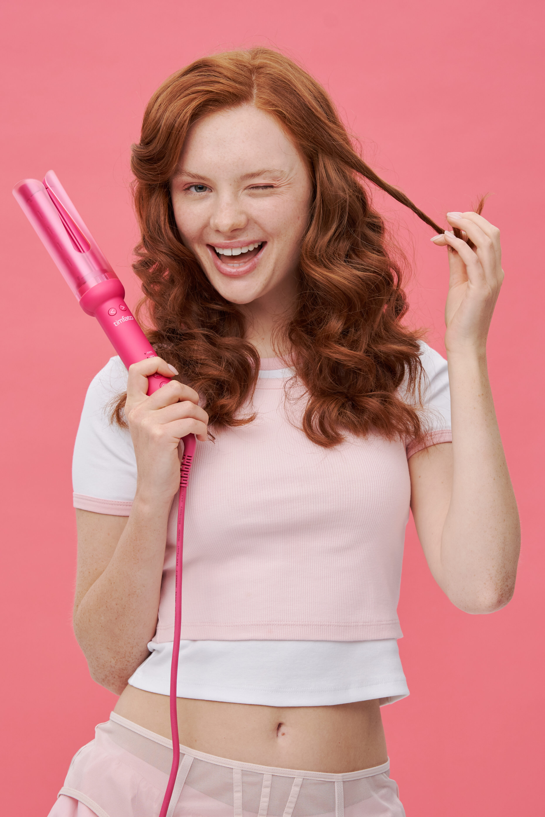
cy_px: 408
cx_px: 272
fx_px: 2065
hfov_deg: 15.0
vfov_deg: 22.4
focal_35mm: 91
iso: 320
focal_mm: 61
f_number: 7.1
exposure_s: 1/160
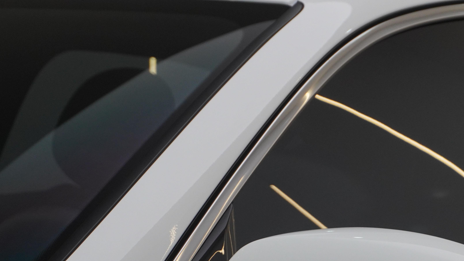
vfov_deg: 8.2
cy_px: 273
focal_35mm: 147
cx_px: 334
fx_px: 1809
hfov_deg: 14.6
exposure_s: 1/125
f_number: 6.3
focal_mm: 50
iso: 640
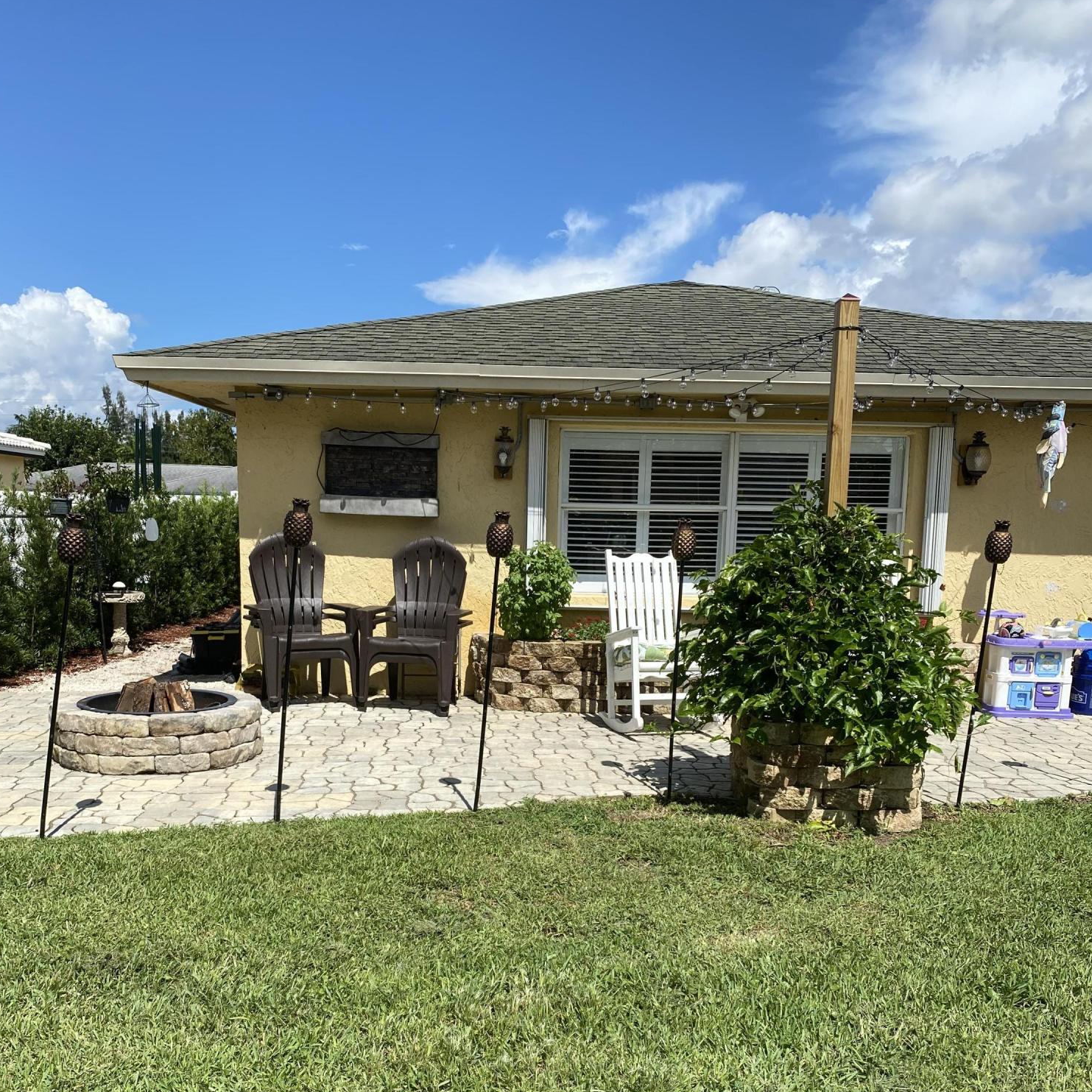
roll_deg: -1.3
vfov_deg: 51.8
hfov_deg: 52.5
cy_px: 704
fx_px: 1106
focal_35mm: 31
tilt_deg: -8.9
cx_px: 543
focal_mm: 4.25
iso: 32
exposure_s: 1/3610
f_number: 1.8
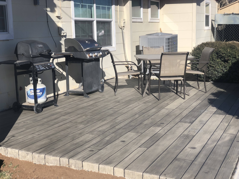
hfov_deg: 36.8
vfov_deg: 28.0
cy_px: 90
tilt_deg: -9.0
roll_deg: +2.1
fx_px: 359
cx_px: 120
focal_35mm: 52
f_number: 2.4
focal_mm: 6
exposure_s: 1/1372
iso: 16
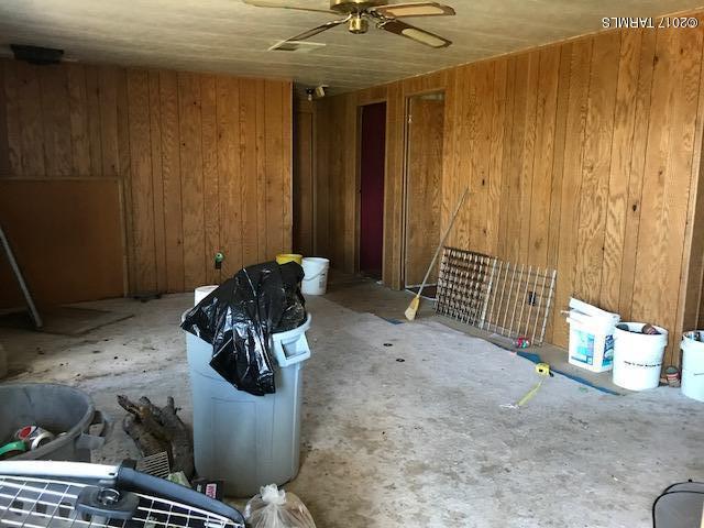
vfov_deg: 49.7
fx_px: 569
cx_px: 352
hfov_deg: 63.4
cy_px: 264
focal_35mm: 28
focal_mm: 3.99
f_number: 1.8
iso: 100
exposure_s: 1/15
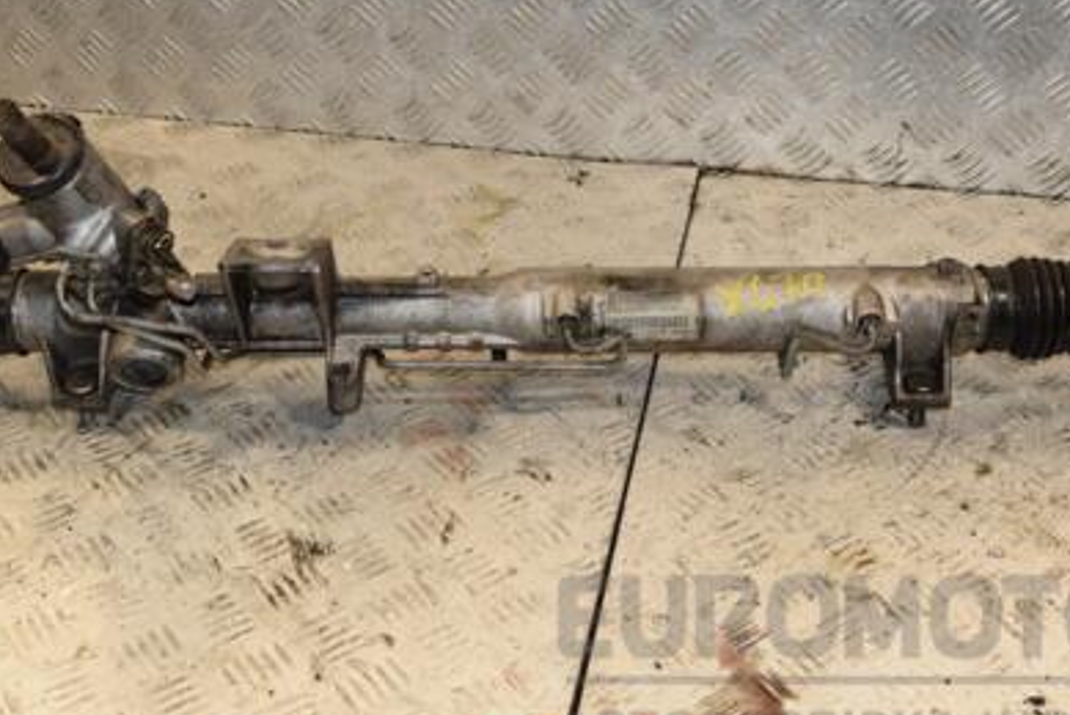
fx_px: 1718
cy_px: 250
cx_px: 506
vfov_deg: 23.4
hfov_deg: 34.6
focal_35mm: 58
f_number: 8
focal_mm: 25
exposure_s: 1/200
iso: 800
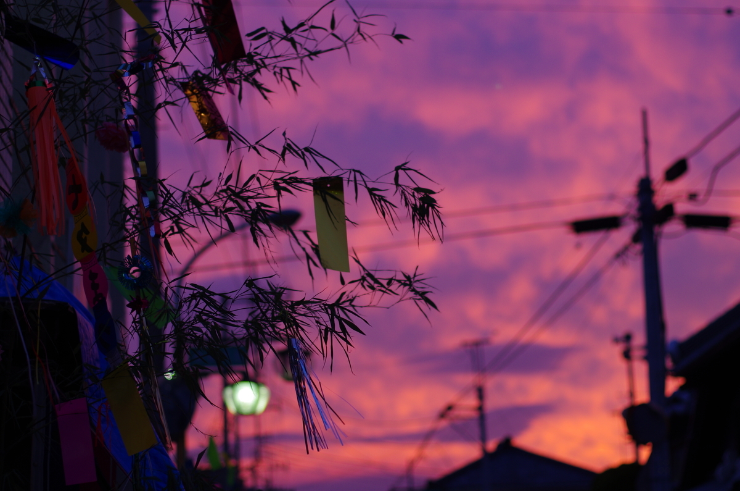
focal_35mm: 75
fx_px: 1539
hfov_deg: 27.0
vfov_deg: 18.1
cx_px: 370
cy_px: 246
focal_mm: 50
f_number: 2
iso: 200
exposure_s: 1/100
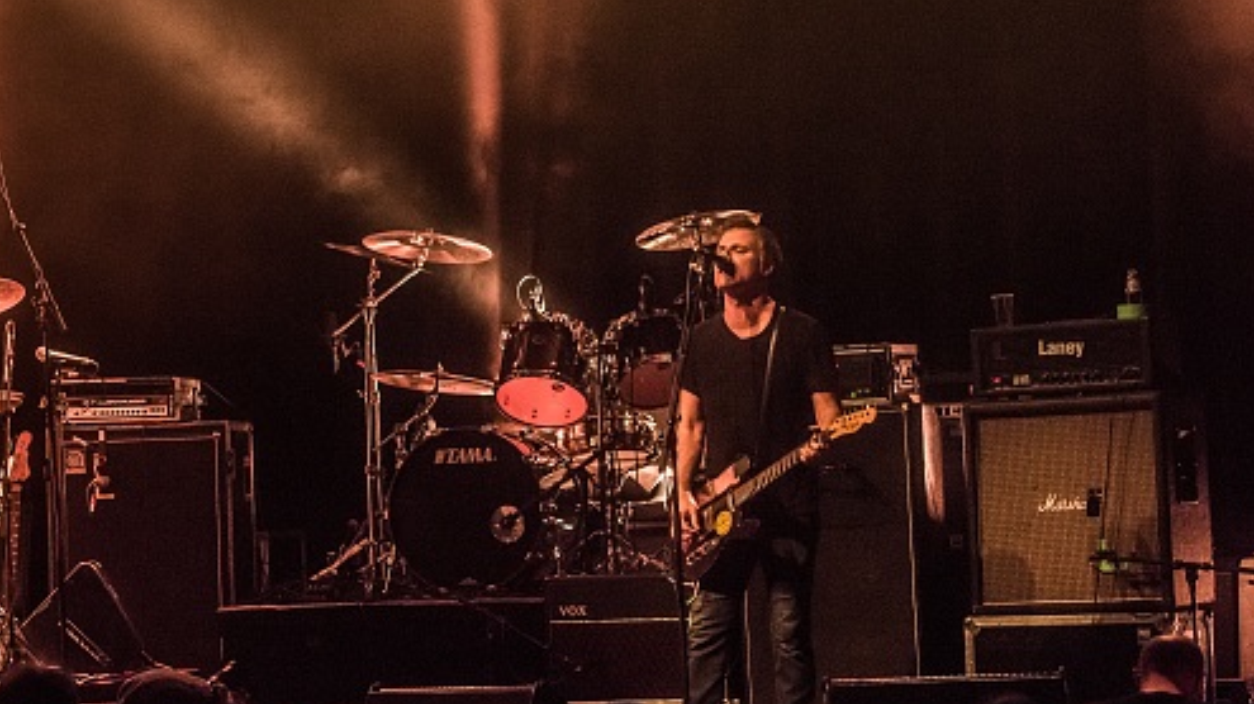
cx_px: 456
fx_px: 4055
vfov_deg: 9.9
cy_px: 338
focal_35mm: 122
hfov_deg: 17.5
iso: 2500
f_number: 2.8
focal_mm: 80
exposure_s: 1/100
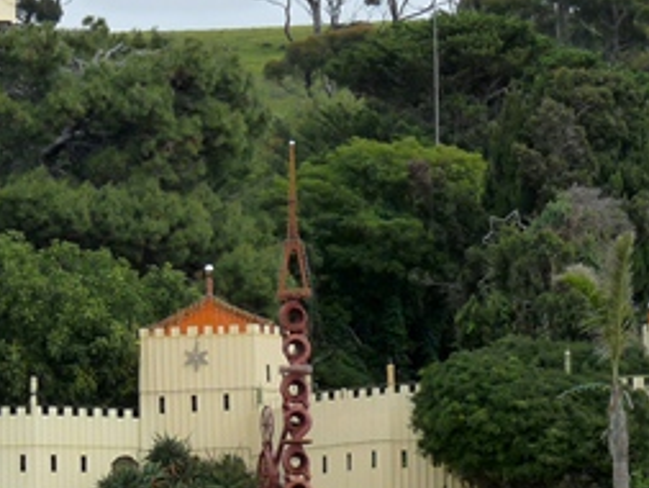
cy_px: 235
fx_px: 6790
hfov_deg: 5.5
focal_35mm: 362
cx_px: 18
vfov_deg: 4.1
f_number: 5.6
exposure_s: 1/400
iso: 160
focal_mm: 23
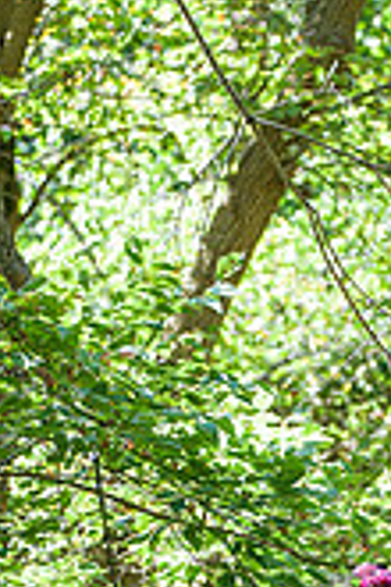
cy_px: 662
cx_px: 453
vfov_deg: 7.5
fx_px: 4447
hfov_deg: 5.0
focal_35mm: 273
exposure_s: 1/320
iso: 160
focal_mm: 100
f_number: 3.2
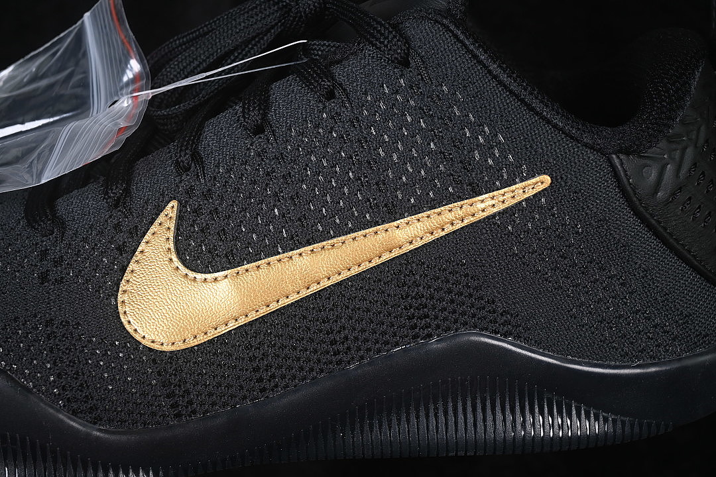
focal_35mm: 75
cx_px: 358
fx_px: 1492
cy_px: 238
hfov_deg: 27.0
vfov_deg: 18.2
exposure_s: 1/60
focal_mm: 50
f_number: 6.3
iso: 160
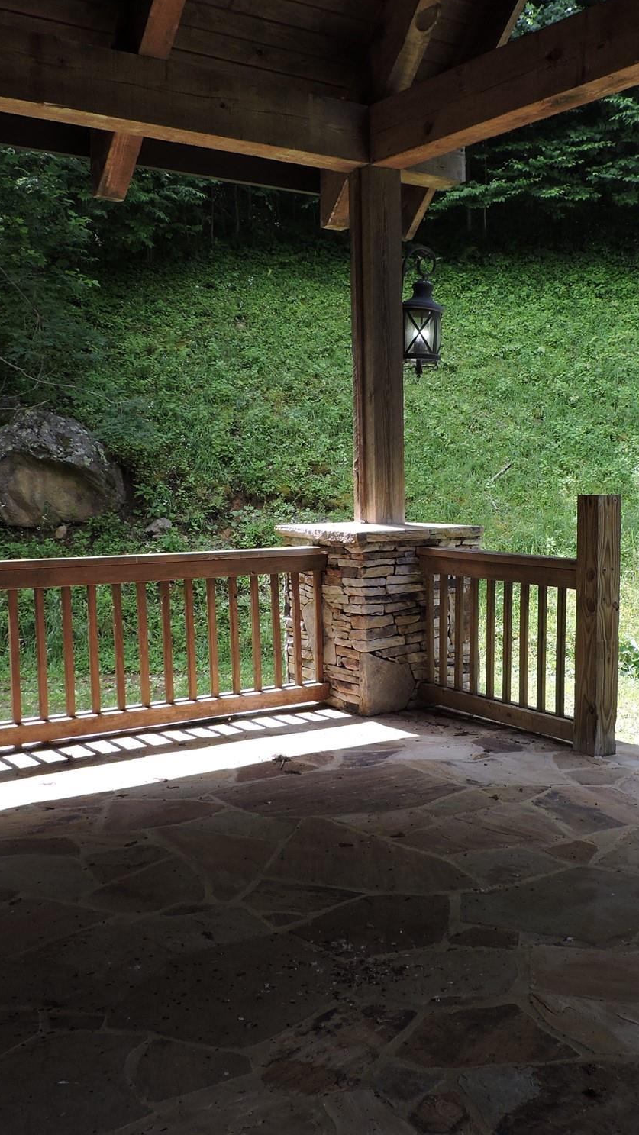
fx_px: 1084
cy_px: 567
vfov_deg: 55.3
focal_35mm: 36
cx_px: 411
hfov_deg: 32.6
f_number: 3
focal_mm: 4.3
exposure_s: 1/250
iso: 100
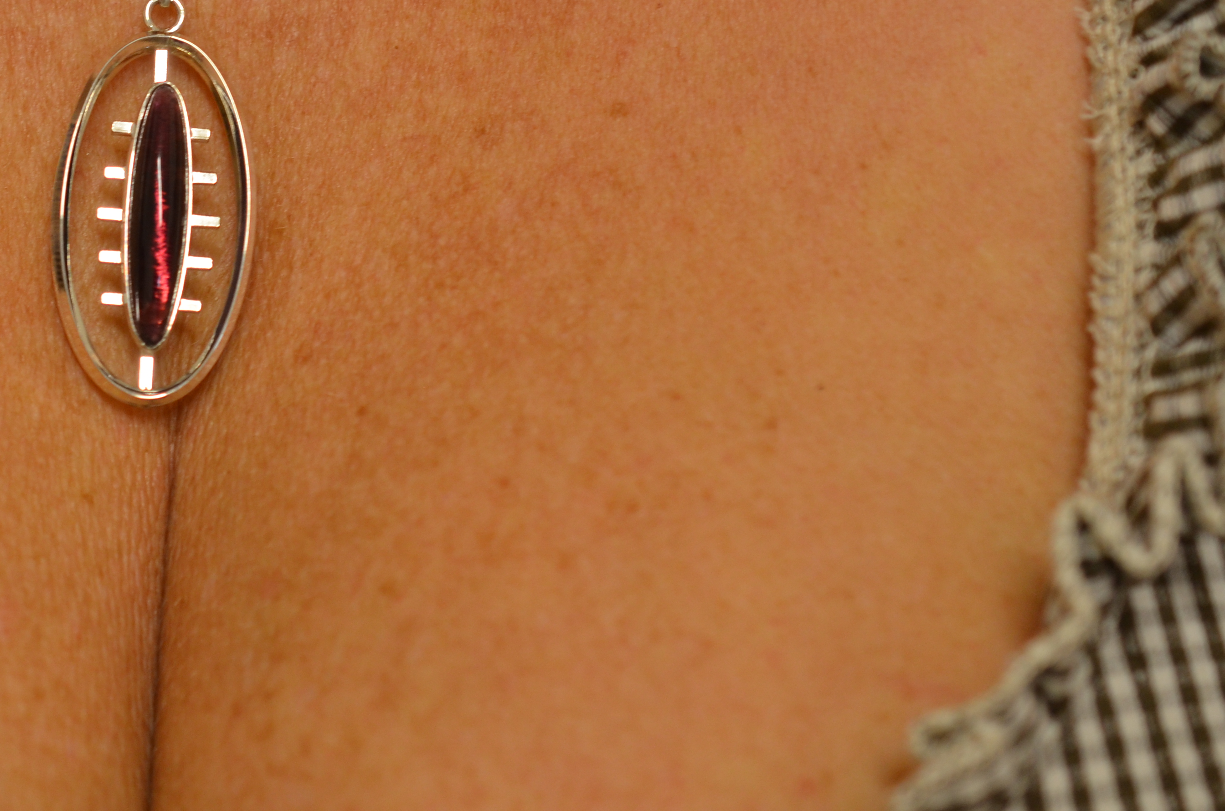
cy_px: 158
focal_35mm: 110
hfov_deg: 18.3
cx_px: 117
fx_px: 3735
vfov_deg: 12.3
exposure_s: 1/60
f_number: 4
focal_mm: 40
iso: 400
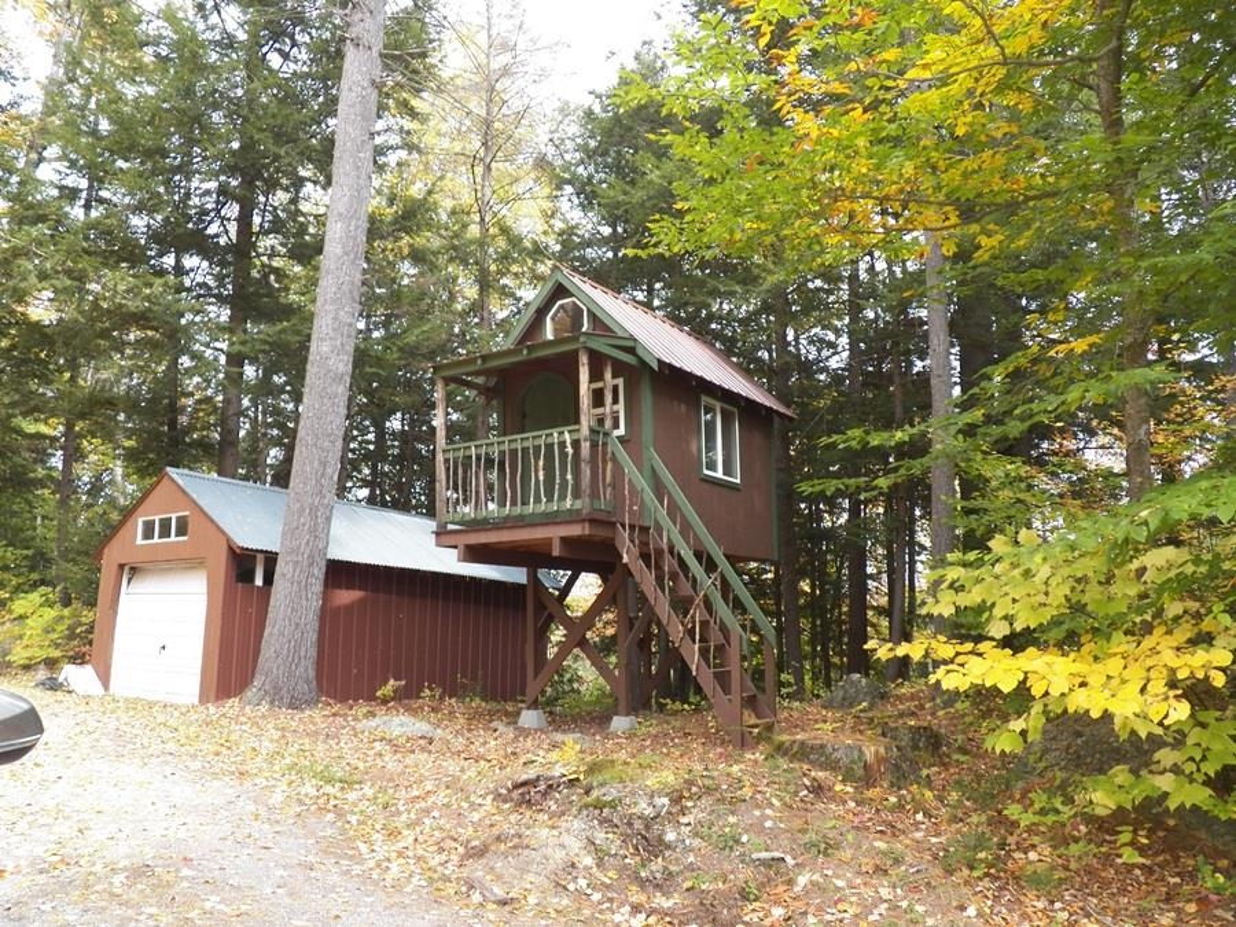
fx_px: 1000
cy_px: 464
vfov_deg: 49.7
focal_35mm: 28
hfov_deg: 63.4
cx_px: 618
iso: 125
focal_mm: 4.9
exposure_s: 1/160
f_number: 3.2
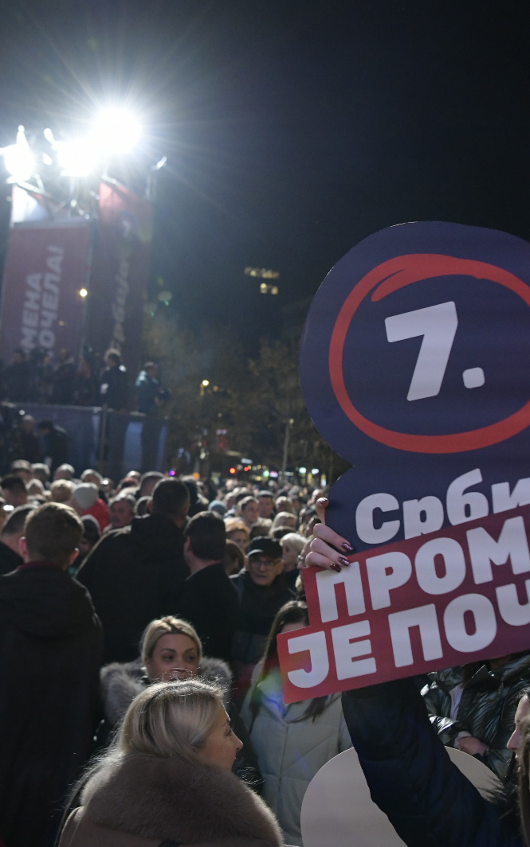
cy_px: 419
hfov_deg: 28.5
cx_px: 222
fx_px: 1040
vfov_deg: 44.4
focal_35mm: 45
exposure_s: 1/500
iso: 4000
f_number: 4
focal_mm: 29
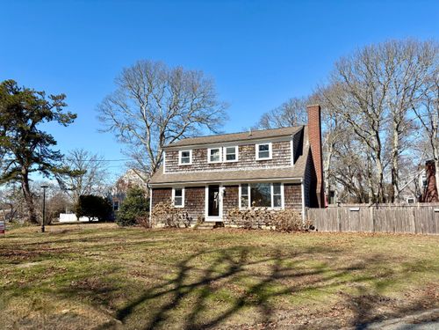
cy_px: 165
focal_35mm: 26
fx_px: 330
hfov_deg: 67.3
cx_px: 220
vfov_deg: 53.1
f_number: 1.6
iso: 50
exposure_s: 1/2985
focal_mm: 5.96
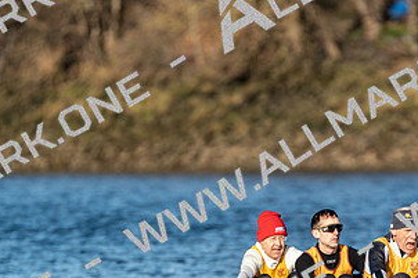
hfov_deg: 1.8
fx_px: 13380
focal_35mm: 1153
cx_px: 295
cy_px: 257
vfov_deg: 1.2
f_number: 6.3
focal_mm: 600
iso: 400
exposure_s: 1/2000
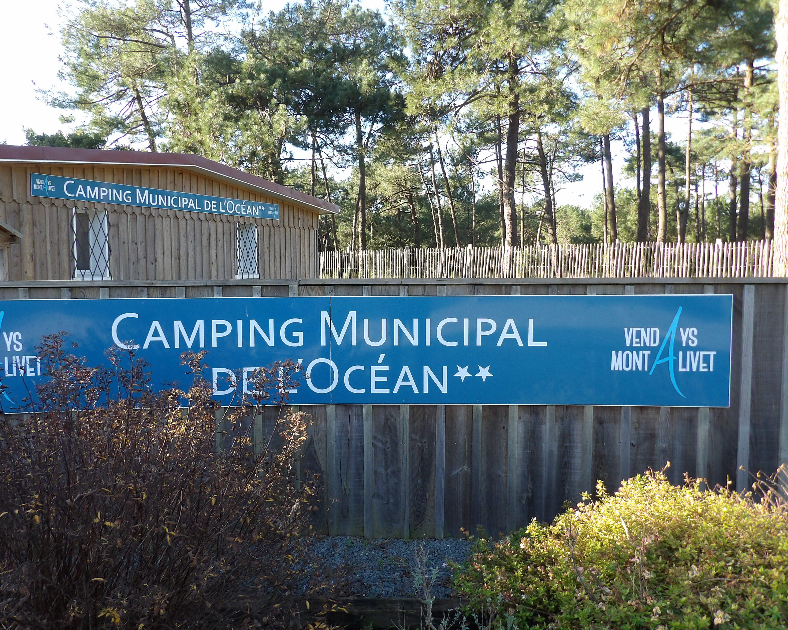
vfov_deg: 54.9
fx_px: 606
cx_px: 359
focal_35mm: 26
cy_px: 312
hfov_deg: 65.9
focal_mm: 4.3
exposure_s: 1/152
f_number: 3.2
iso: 100
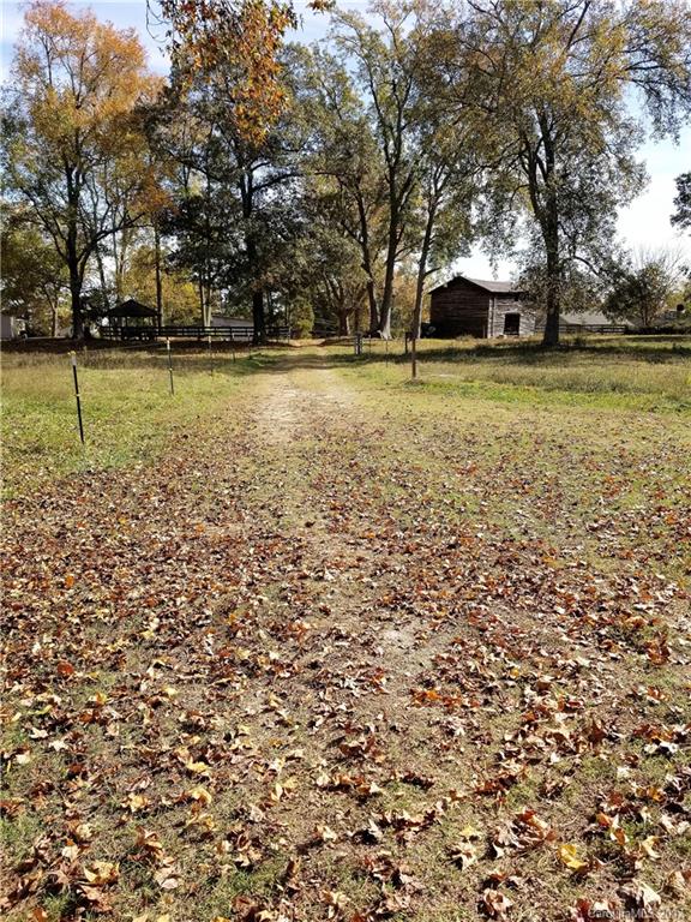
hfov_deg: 53.1
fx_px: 692
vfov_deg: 67.3
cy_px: 461
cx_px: 346
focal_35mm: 26
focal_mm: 4.3
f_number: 1.7
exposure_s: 1/1360
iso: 50
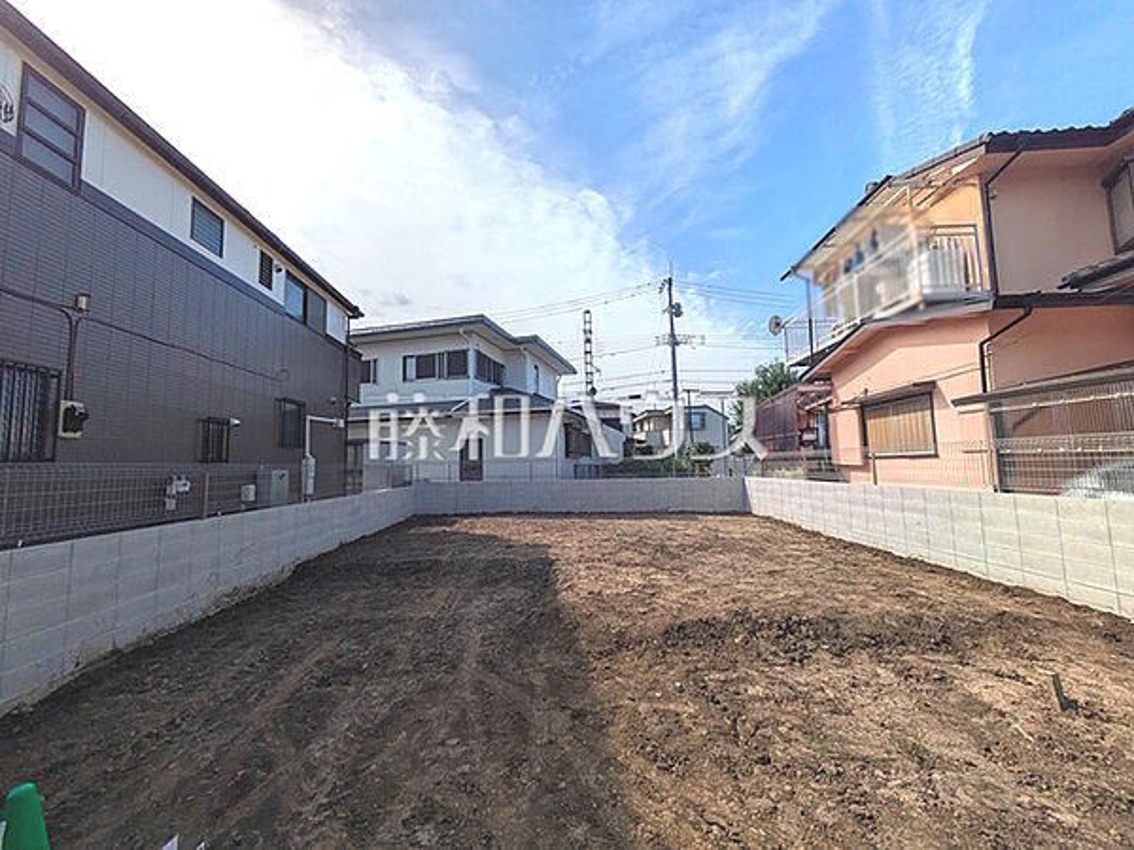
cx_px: 567
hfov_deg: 102.1
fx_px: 459
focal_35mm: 14
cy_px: 425
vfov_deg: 85.7
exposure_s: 1/4808
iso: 49
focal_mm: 1.83
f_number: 2.2
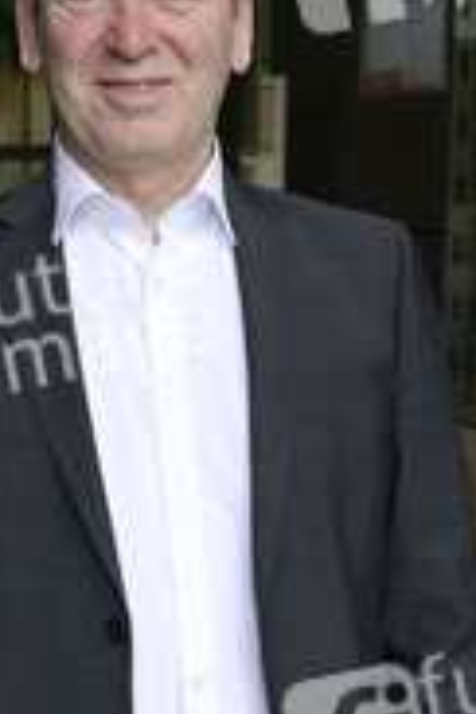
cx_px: 129
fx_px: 2082
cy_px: 527
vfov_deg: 19.3
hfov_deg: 13.0
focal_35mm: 105
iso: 1250
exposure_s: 1/250
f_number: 7.1
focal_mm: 48
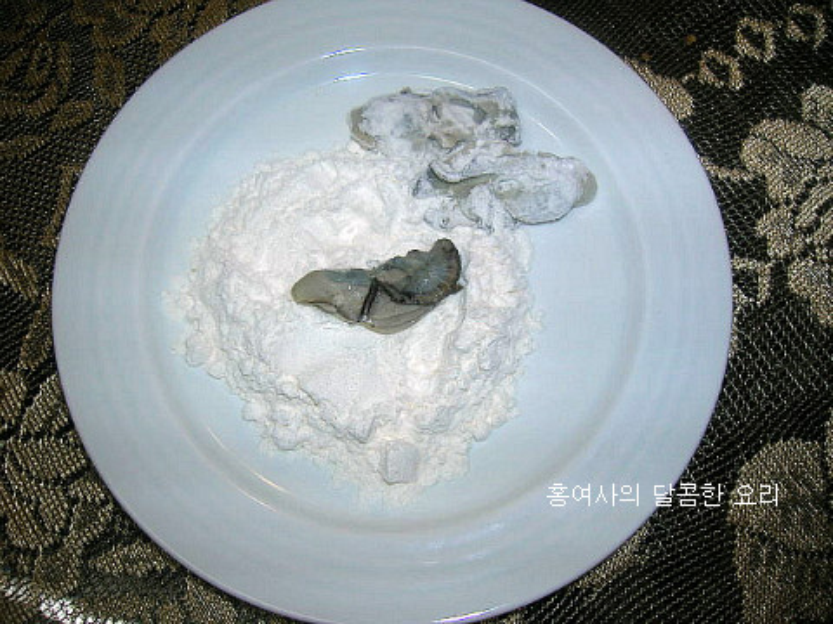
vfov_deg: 41.8
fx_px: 818
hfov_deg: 54.0
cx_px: 416
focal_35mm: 34
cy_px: 312
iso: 50
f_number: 2.9
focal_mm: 5.7
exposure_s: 1/60.1
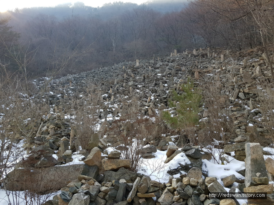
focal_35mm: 26
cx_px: 137
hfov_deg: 67.3
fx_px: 206
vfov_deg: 53.1
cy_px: 102
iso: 40
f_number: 1.7
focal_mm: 4.2
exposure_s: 1/309
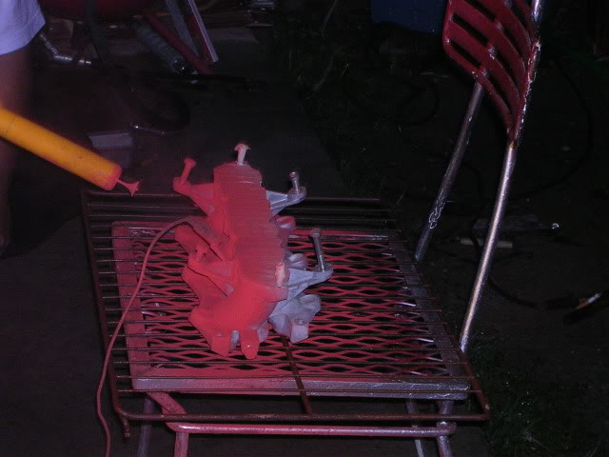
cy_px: 228
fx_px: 2023
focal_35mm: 115
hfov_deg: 17.1
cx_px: 304
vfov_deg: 12.9
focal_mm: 17.4
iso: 400
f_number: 4.9
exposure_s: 1/60.1
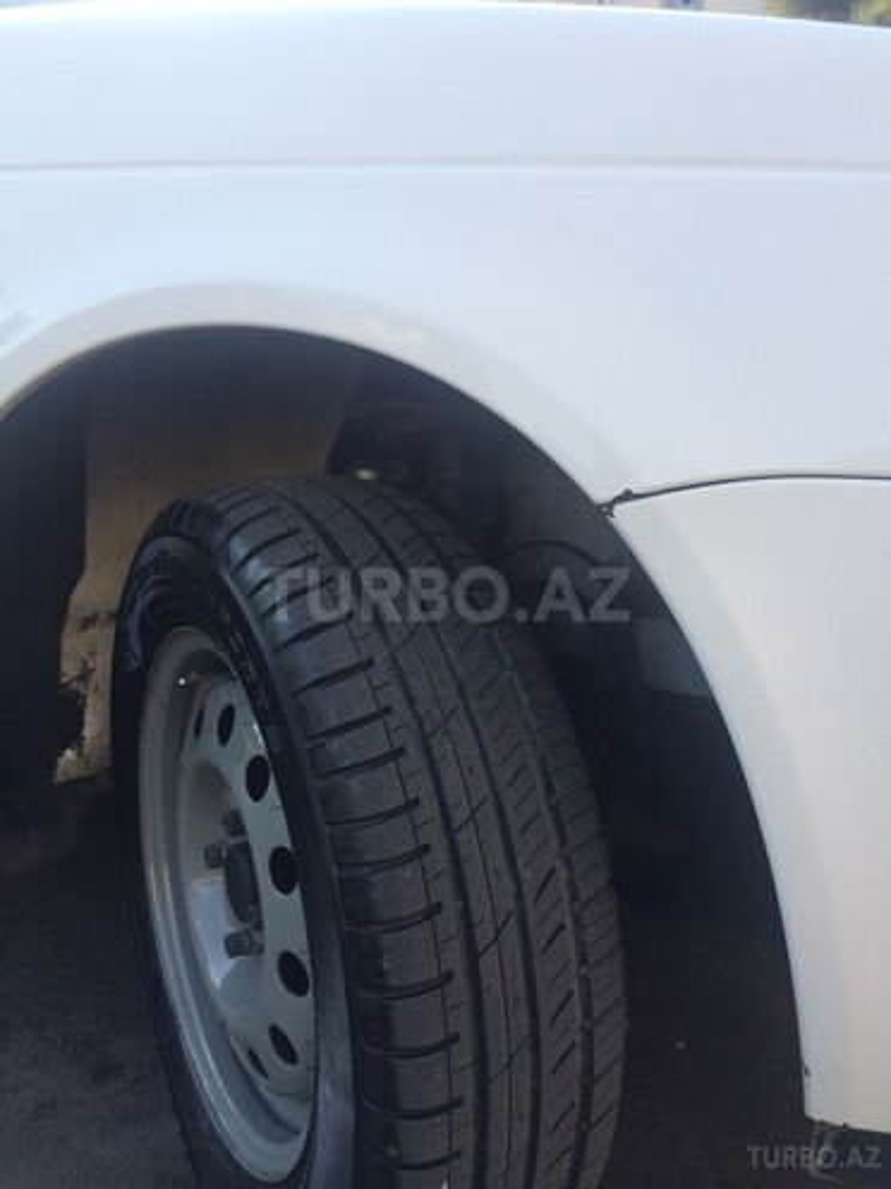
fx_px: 995
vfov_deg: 61.7
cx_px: 446
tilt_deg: -8.6
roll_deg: -3.3
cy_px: 594
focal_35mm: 29
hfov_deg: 48.2
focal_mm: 4.15
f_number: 2.2
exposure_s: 1/370
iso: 32
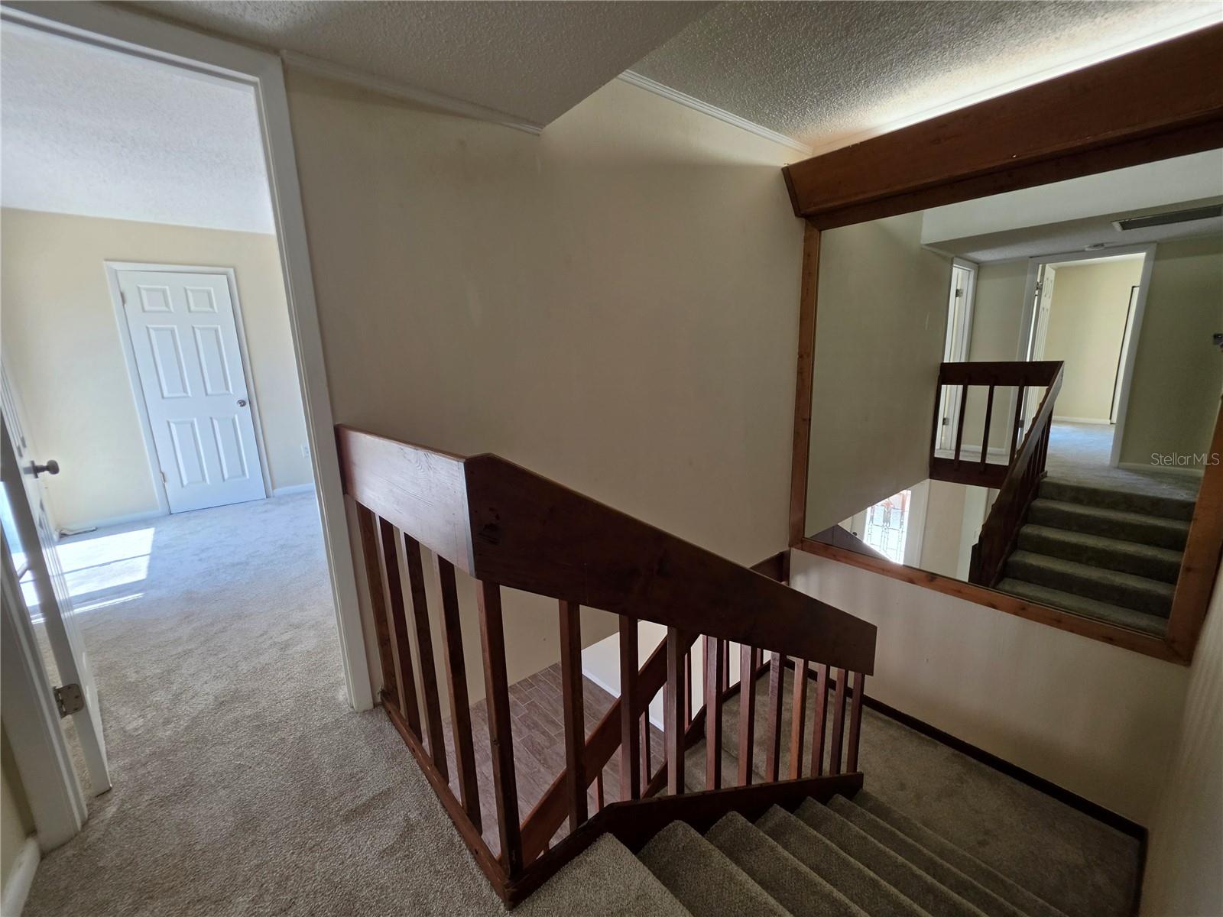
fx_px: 459
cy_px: 458
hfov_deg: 106.2
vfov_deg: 89.9
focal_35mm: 13
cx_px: 612
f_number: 1.9
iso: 100
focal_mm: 2.2
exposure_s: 1/120
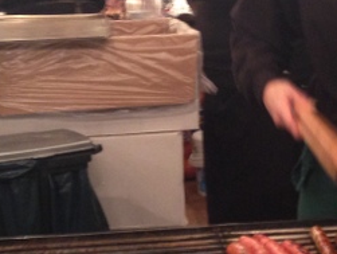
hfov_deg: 18.7
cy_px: 90
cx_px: 184
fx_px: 1024
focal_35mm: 105
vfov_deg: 14.1
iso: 200
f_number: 2.4
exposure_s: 1/20
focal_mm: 4.12
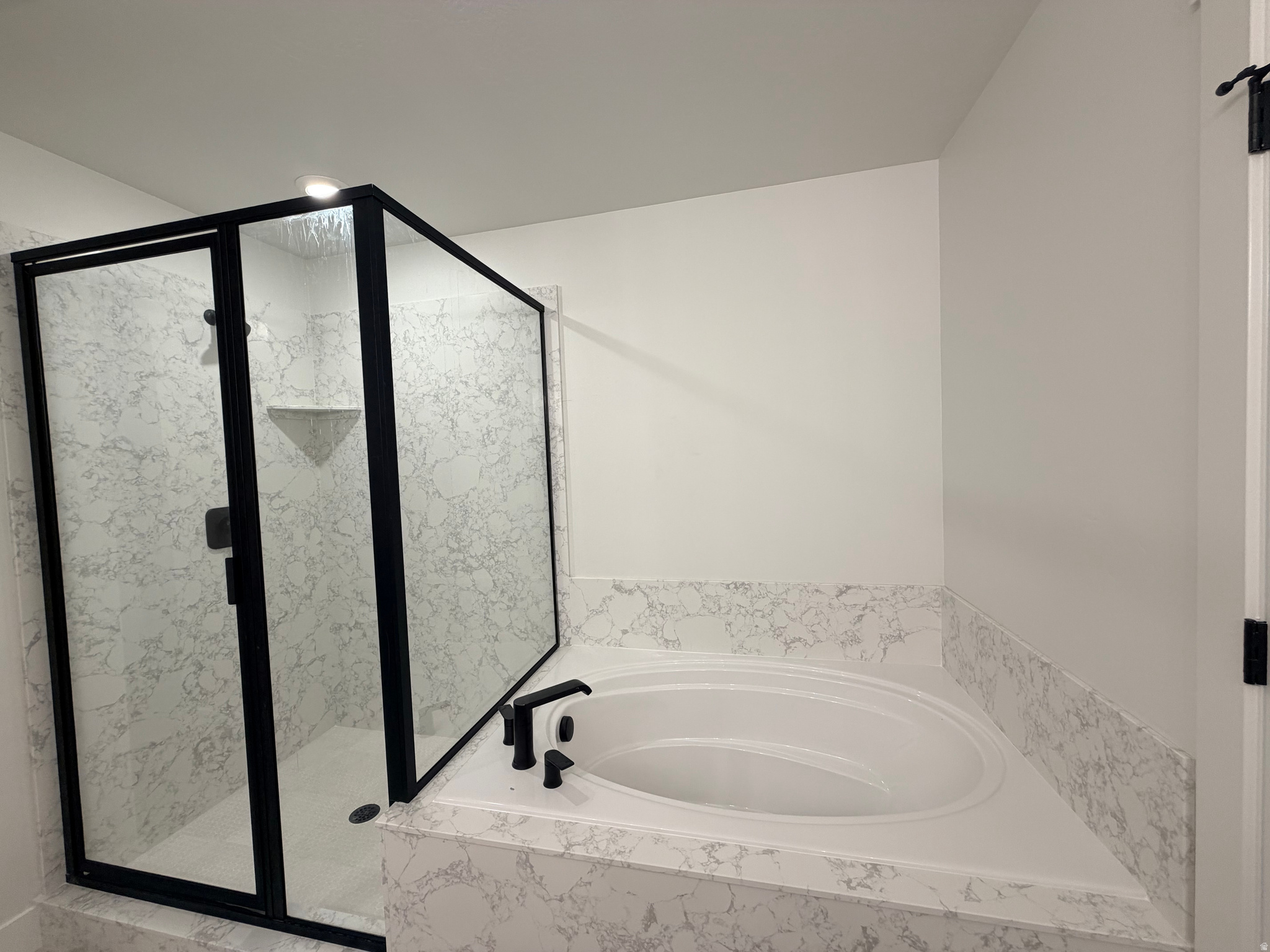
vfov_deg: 85.7
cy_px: 476
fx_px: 514
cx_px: 635
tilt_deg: -2.9
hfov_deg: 102.1
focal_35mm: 14
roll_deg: +2.7
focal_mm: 2.22
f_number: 2.2
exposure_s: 1/120
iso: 125
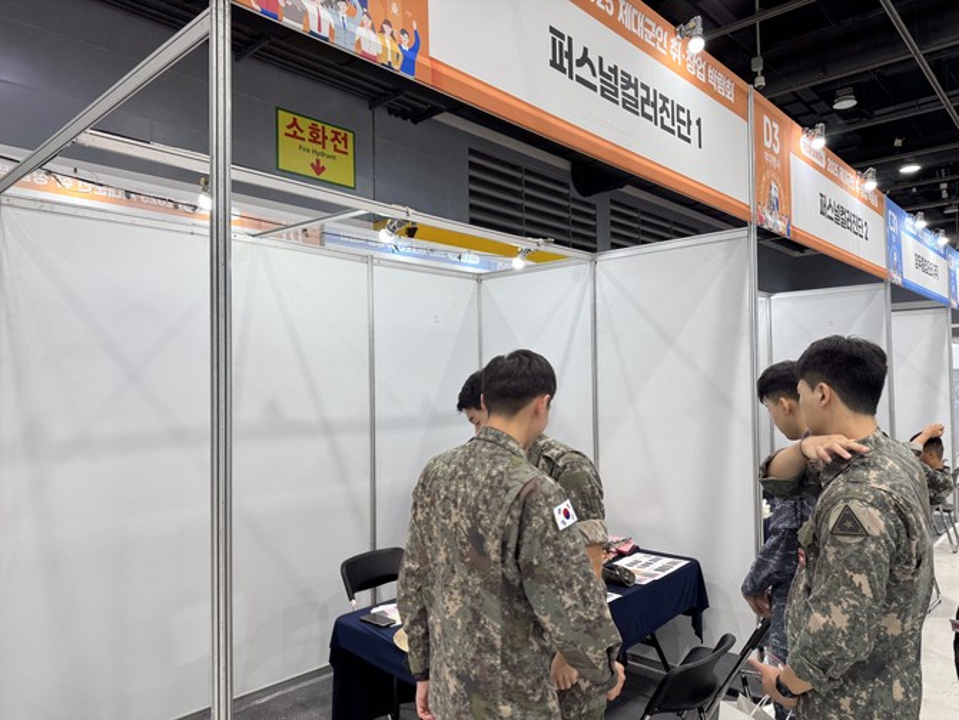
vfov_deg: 56.8
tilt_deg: +1.8
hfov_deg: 71.6
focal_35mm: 24
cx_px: 480
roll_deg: +1.0
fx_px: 665
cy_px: 360
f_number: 1.78
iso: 100
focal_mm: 6.76
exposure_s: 1/120
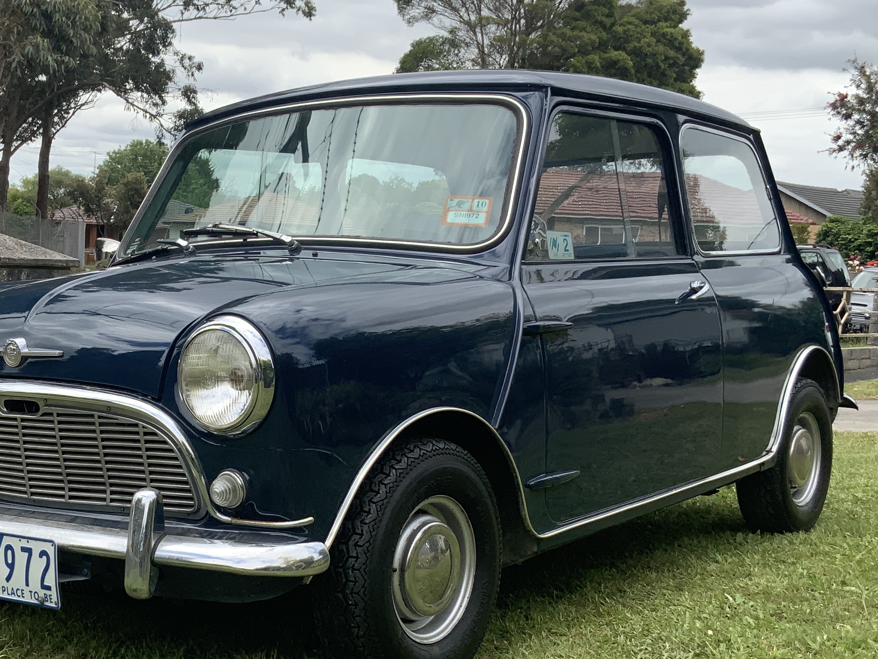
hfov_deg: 33.5
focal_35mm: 57
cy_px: 420
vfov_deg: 25.6
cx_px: 309
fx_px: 1446
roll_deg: -2.1
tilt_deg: -9.0
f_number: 1.8
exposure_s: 1/912
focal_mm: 3
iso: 16
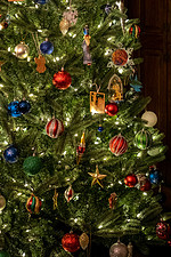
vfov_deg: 20.0
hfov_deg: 13.7
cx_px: 72
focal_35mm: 100
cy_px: 19
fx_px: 712
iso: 1600
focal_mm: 33
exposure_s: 1/50
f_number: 2
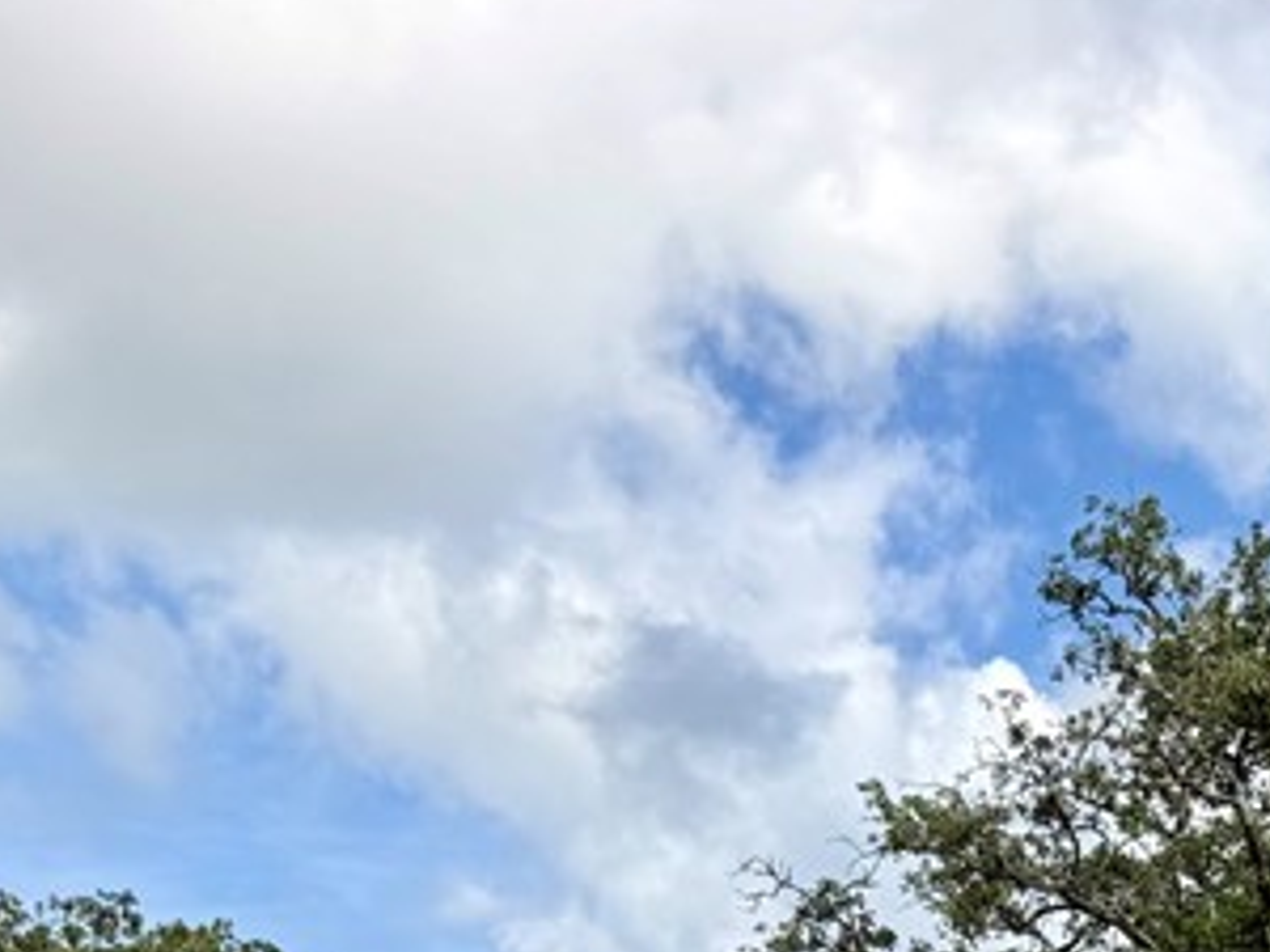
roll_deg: +1.1
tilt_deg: +1.7
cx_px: 1469
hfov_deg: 22.2
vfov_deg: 15.9
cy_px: 1595
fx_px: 3008
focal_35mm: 82
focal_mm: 6.76
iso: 80
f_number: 1.78
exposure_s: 1/3279
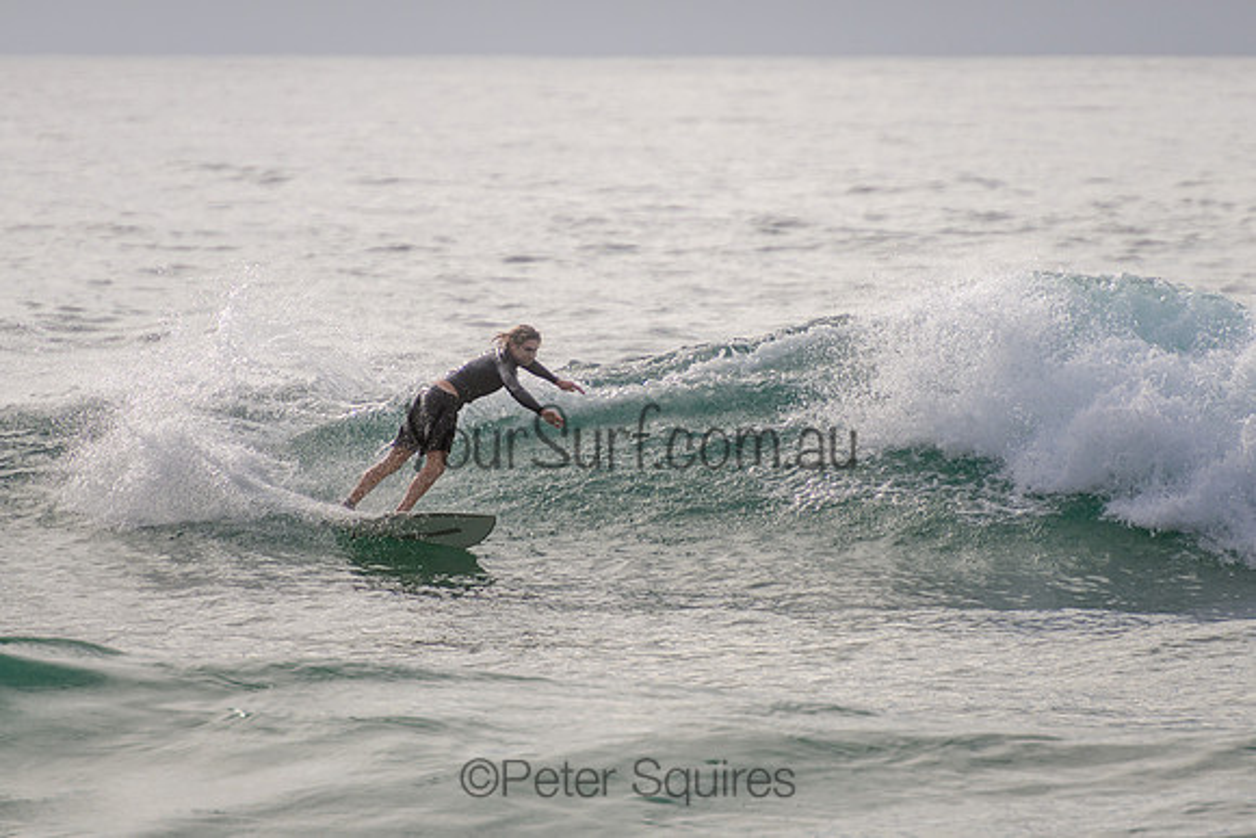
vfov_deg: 2.5
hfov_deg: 3.7
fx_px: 19199
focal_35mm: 550
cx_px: 652
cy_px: 308
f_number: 5.6
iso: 140
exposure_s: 1/2000
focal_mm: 400
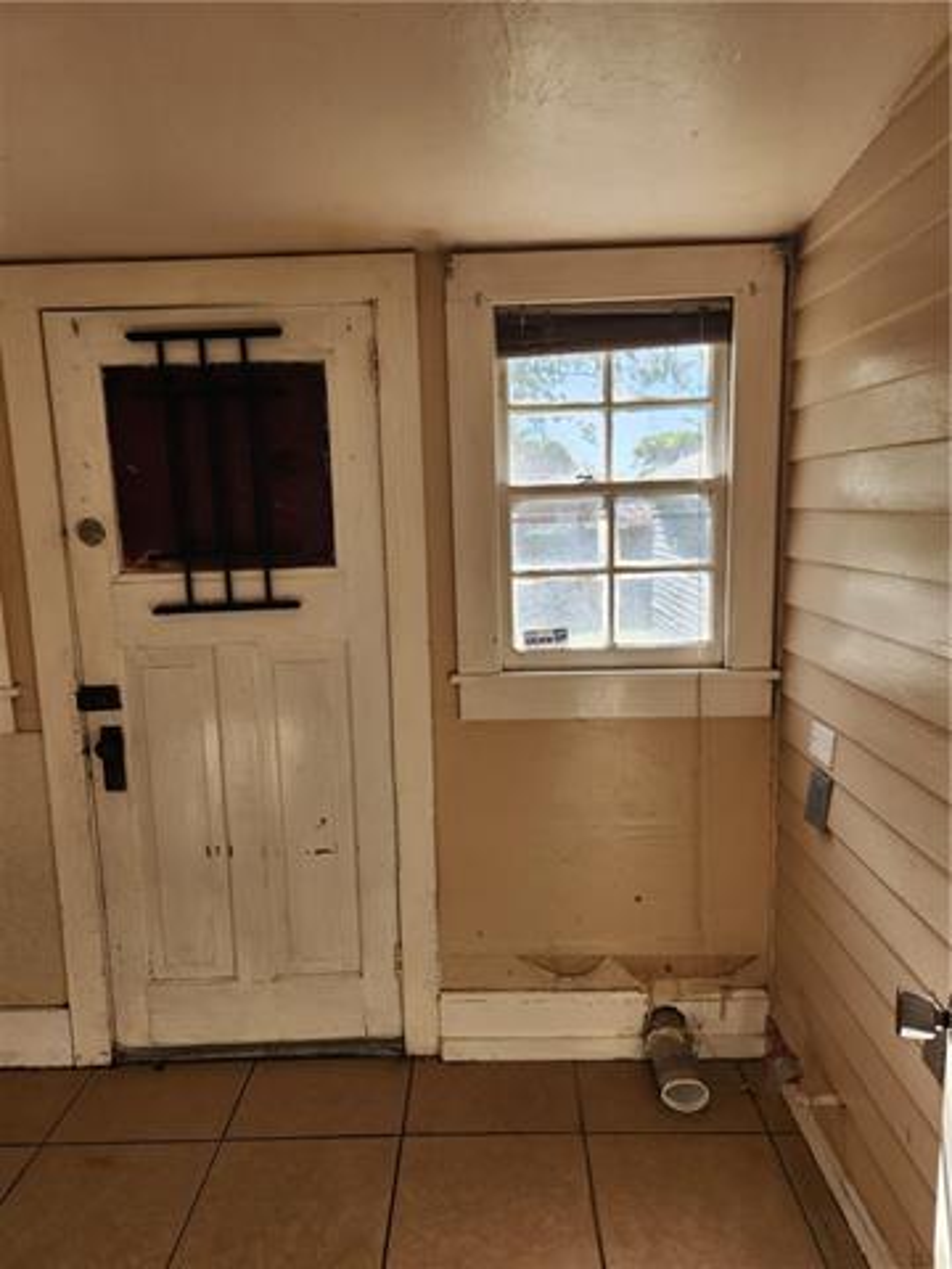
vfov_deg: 73.9
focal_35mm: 23
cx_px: 476
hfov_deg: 58.9
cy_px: 634
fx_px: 843
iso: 32
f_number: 1.8
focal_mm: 5.4
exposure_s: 1/180
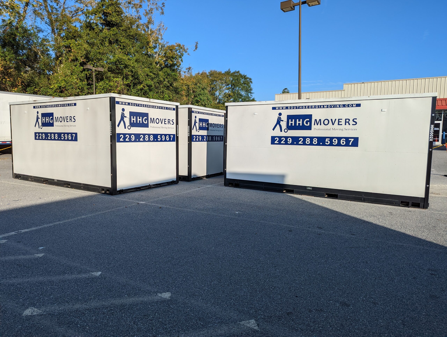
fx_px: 310
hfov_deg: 71.5
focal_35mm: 24
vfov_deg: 56.9
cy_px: 168
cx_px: 224
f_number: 1.85
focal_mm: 6.81
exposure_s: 1/2513
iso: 48
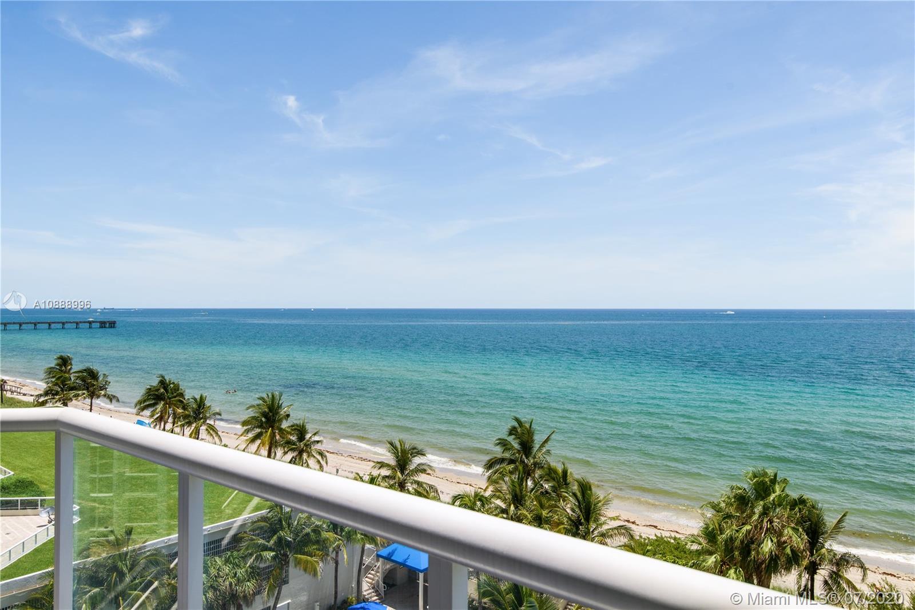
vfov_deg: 49.6
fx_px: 661
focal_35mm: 26
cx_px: 458
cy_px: 305
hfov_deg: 69.4
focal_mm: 26
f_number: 8
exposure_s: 1/640
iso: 250
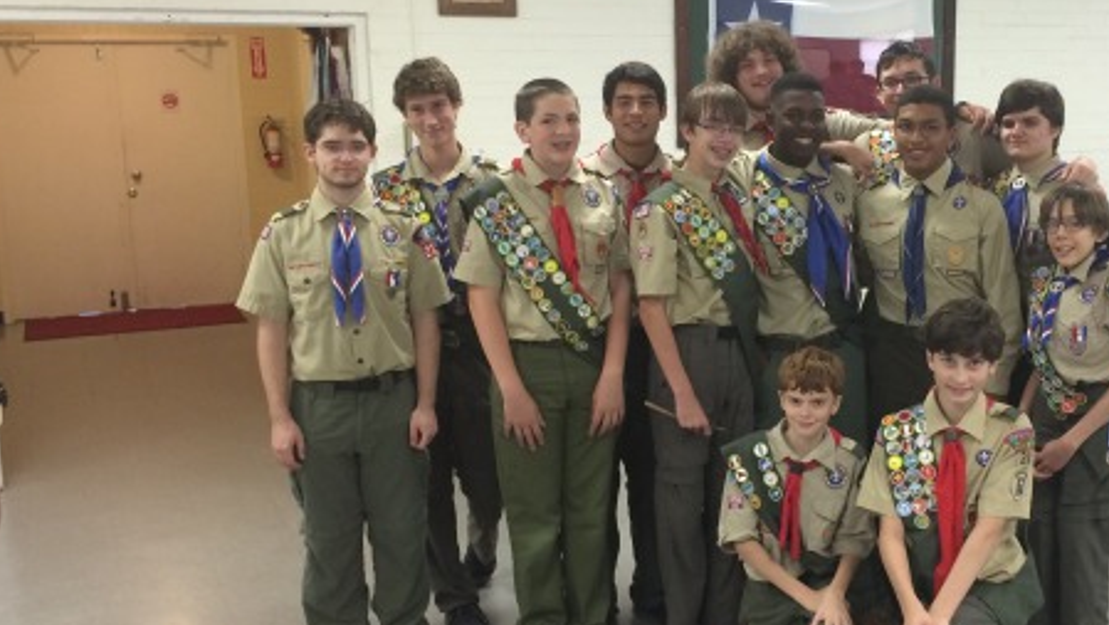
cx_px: 751
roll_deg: +0.1
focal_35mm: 45
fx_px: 1324
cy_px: 326
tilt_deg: -11.7
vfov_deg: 26.6
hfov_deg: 44.7
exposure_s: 1/30
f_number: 2.2
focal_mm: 4.15
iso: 100
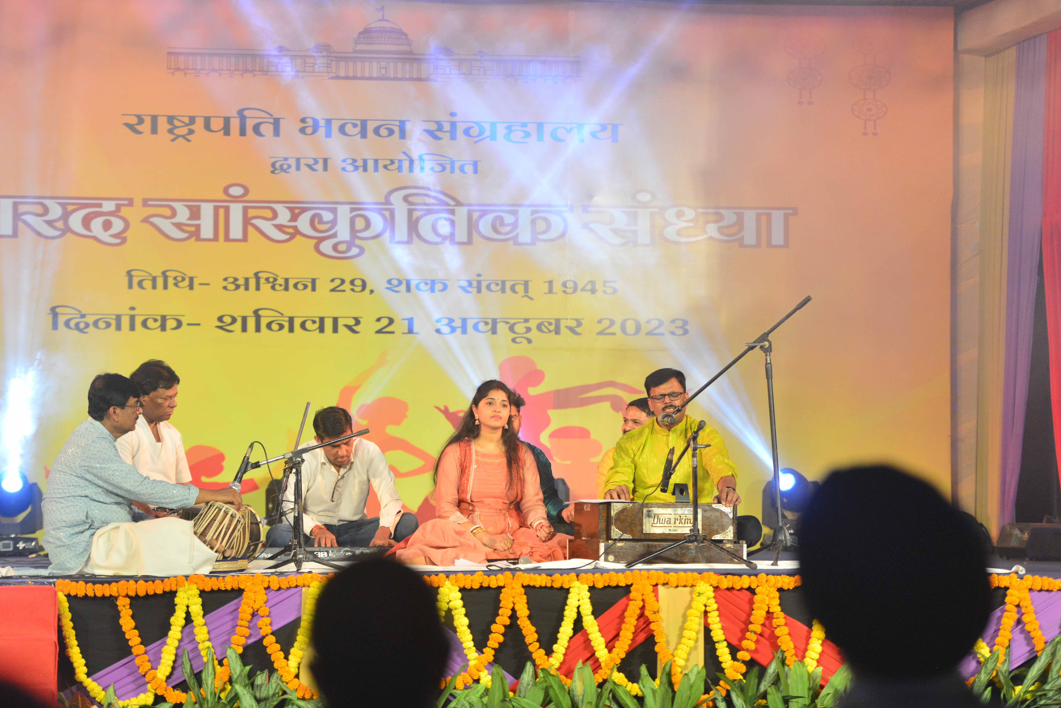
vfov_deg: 12.7
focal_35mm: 108
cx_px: 460
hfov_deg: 18.9
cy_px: 323
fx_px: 3184
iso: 2000
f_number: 2.8
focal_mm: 95
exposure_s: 1/320
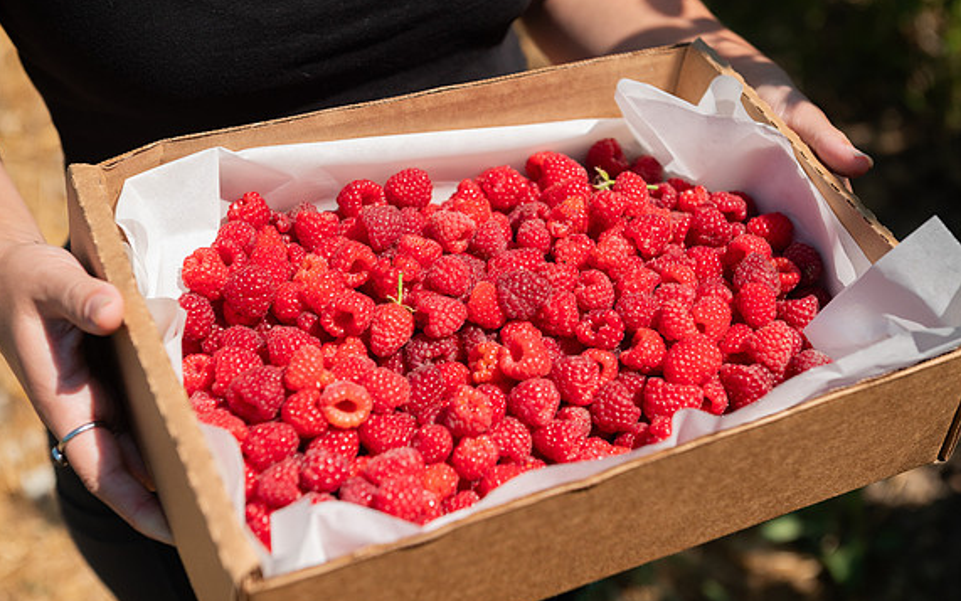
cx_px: 481
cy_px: 302
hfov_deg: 35.1
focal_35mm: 58
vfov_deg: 22.4
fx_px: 1519
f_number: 4
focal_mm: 56
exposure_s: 1/4000
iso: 500
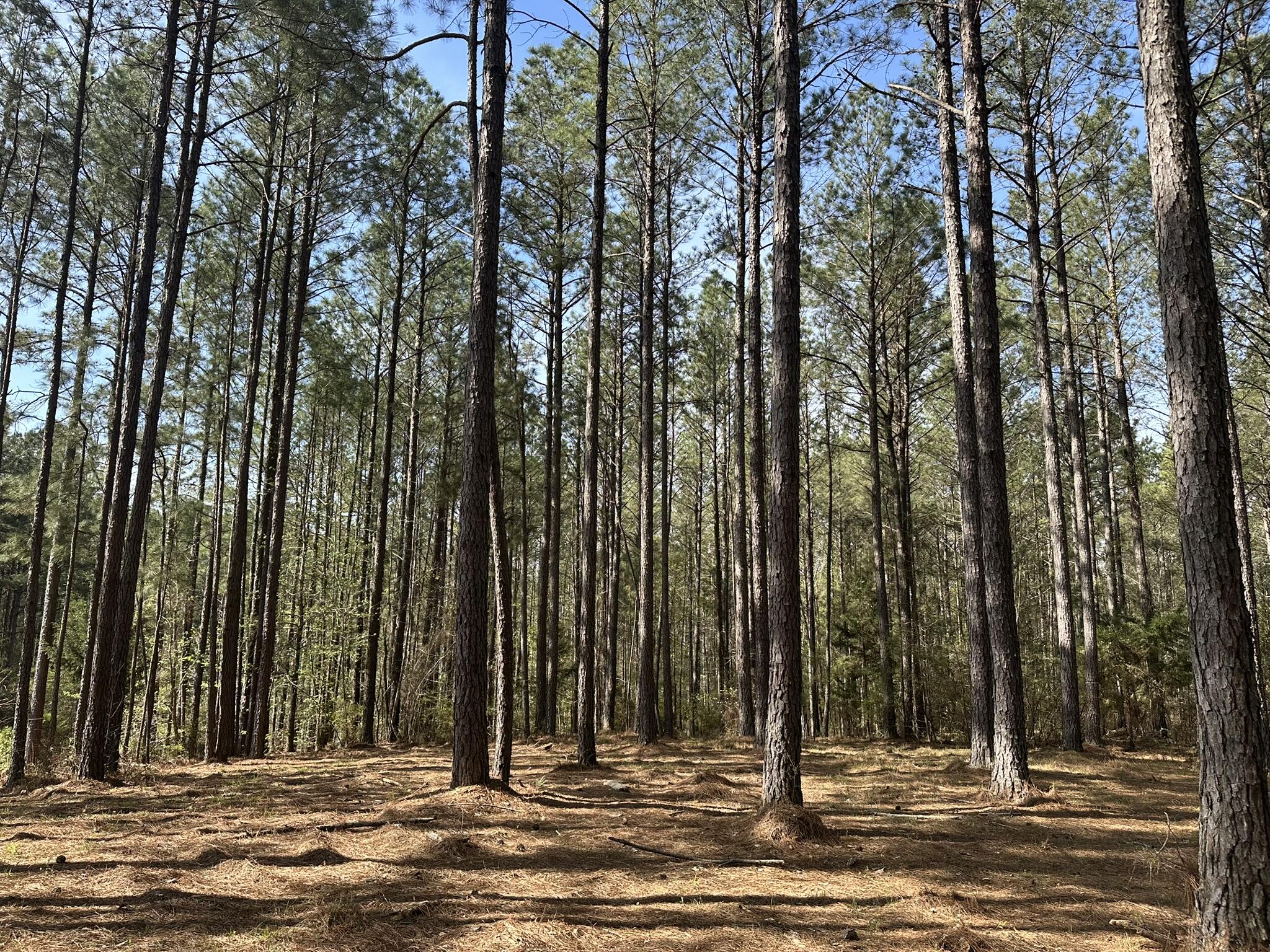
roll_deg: -0.5
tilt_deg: +10.7
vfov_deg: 56.8
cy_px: 476
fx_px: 881
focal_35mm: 24
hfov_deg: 71.6
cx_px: 635
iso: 80
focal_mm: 6.86
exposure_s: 1/1095
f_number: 1.78
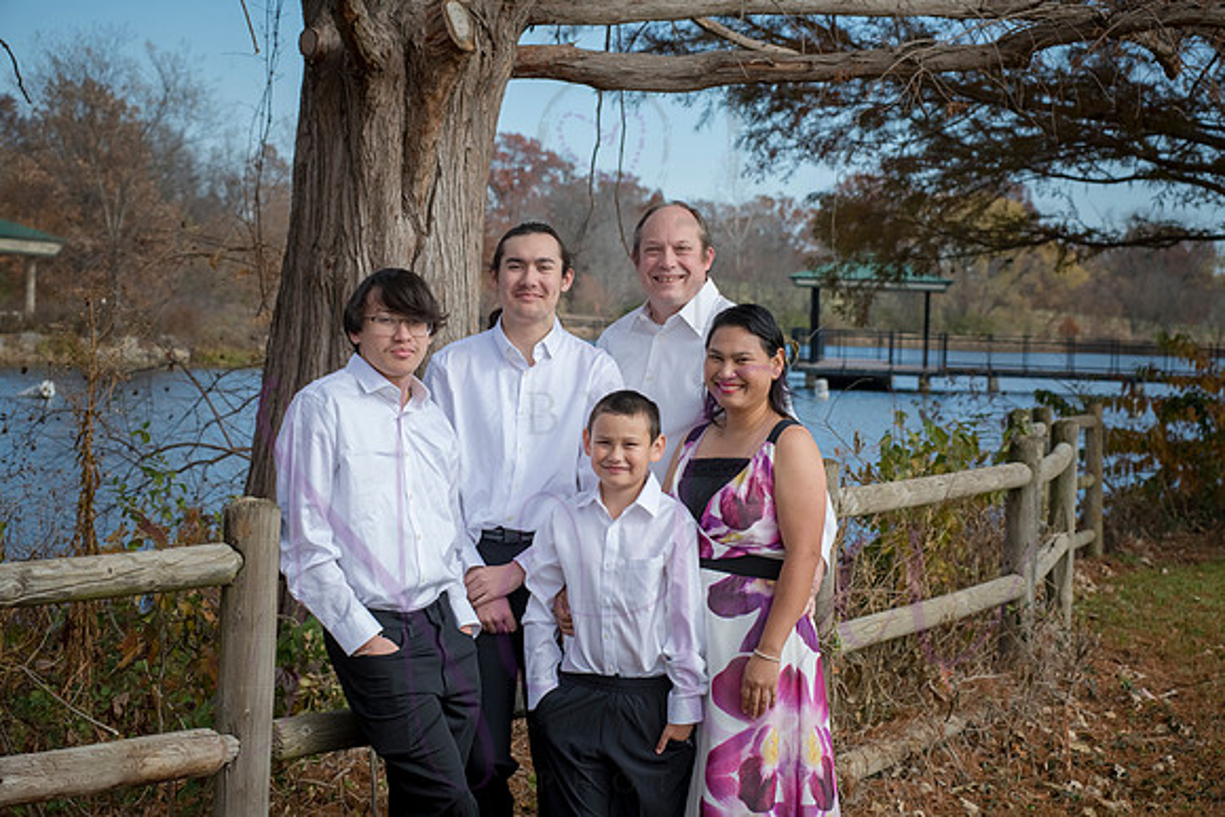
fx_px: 2723
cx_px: 612
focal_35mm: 80
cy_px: 408
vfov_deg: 17.1
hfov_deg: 25.4
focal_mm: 80
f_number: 8
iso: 400
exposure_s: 1/640
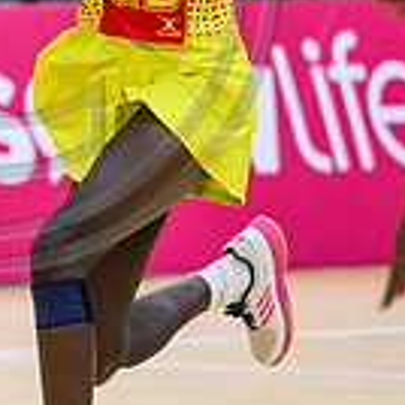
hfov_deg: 1.9
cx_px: -170
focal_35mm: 920
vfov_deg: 1.9
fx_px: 12178
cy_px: 16
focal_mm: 200
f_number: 3.2
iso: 4000
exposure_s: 1/1000
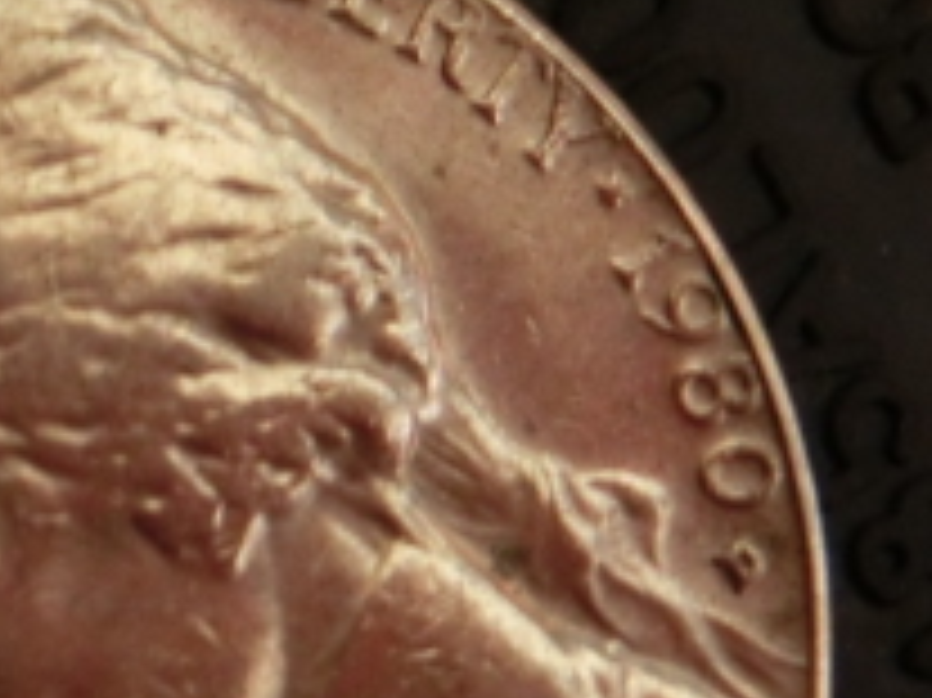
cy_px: 477
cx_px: -302
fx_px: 2745
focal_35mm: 102
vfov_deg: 14.5
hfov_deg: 17.9
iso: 800
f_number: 3.7
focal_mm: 5.93
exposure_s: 1/10
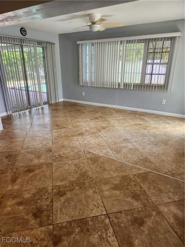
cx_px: 92
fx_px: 164
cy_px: 124
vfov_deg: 73.9
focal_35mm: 23
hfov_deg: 58.9
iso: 100
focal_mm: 5.4
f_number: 1.8
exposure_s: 1/120
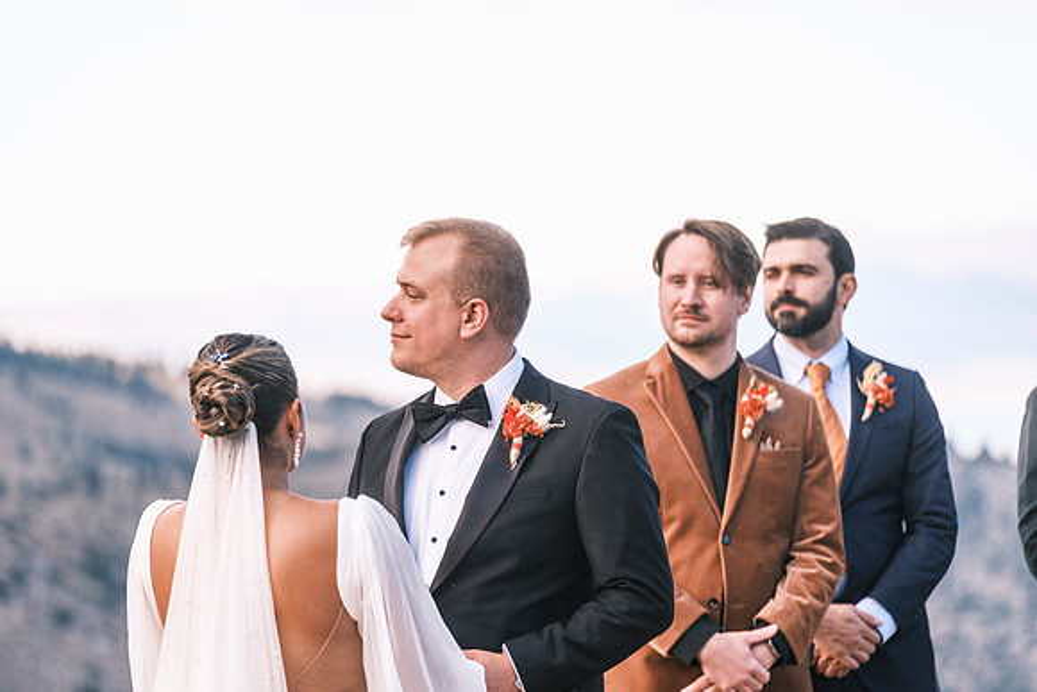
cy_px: 346
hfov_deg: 9.8
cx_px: 518
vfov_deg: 6.5
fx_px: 6050
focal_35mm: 210
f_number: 2.8
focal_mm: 140
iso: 400
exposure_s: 1/2500
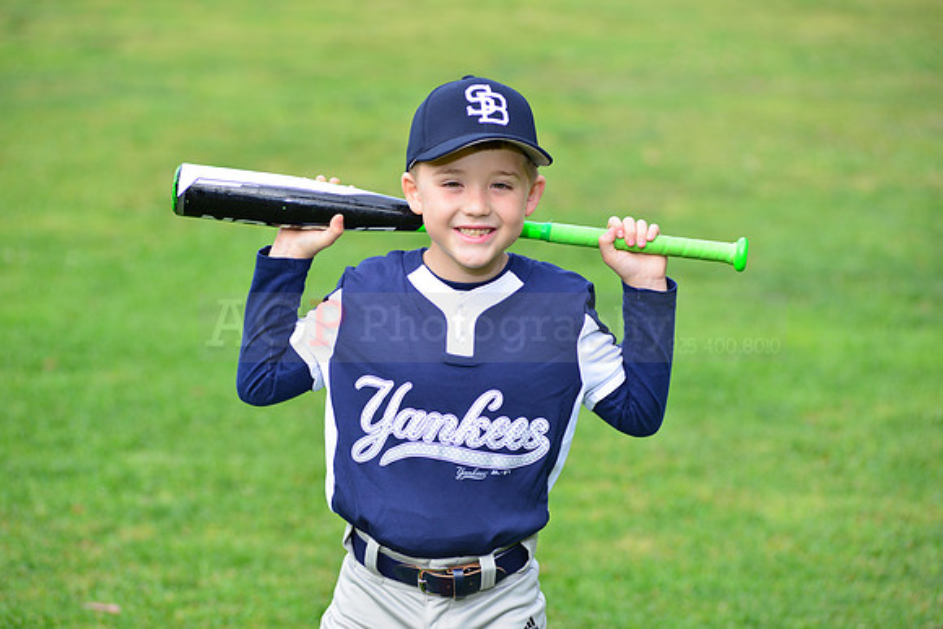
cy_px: 314
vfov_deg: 10.2
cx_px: 472
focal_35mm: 135
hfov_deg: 15.2
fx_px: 3537
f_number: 5.6
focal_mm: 135
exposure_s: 1/200
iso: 320
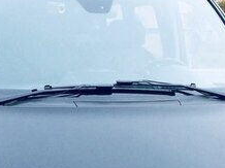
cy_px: 196
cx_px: 97
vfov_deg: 15.2
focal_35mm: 94
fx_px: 610
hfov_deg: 20.9
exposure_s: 1/306
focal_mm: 3.3
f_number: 2.4
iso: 25
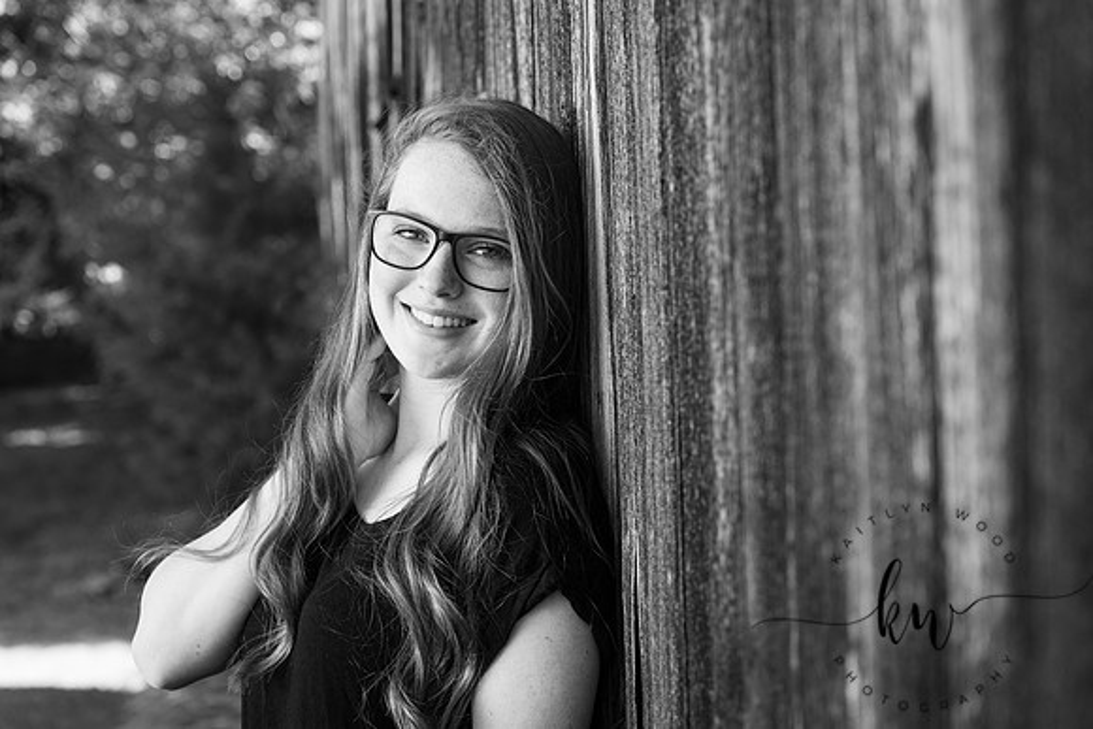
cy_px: 364
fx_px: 2369
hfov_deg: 26.0
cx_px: 546
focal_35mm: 78
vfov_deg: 17.5
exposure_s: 1/200
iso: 400
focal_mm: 78
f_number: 5.6
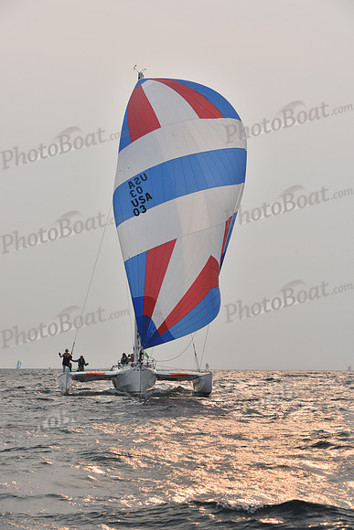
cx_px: 177
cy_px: 265
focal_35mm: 98
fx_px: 1445
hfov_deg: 14.0
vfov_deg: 20.8
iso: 250
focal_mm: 98
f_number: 7.1
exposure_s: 1/1000
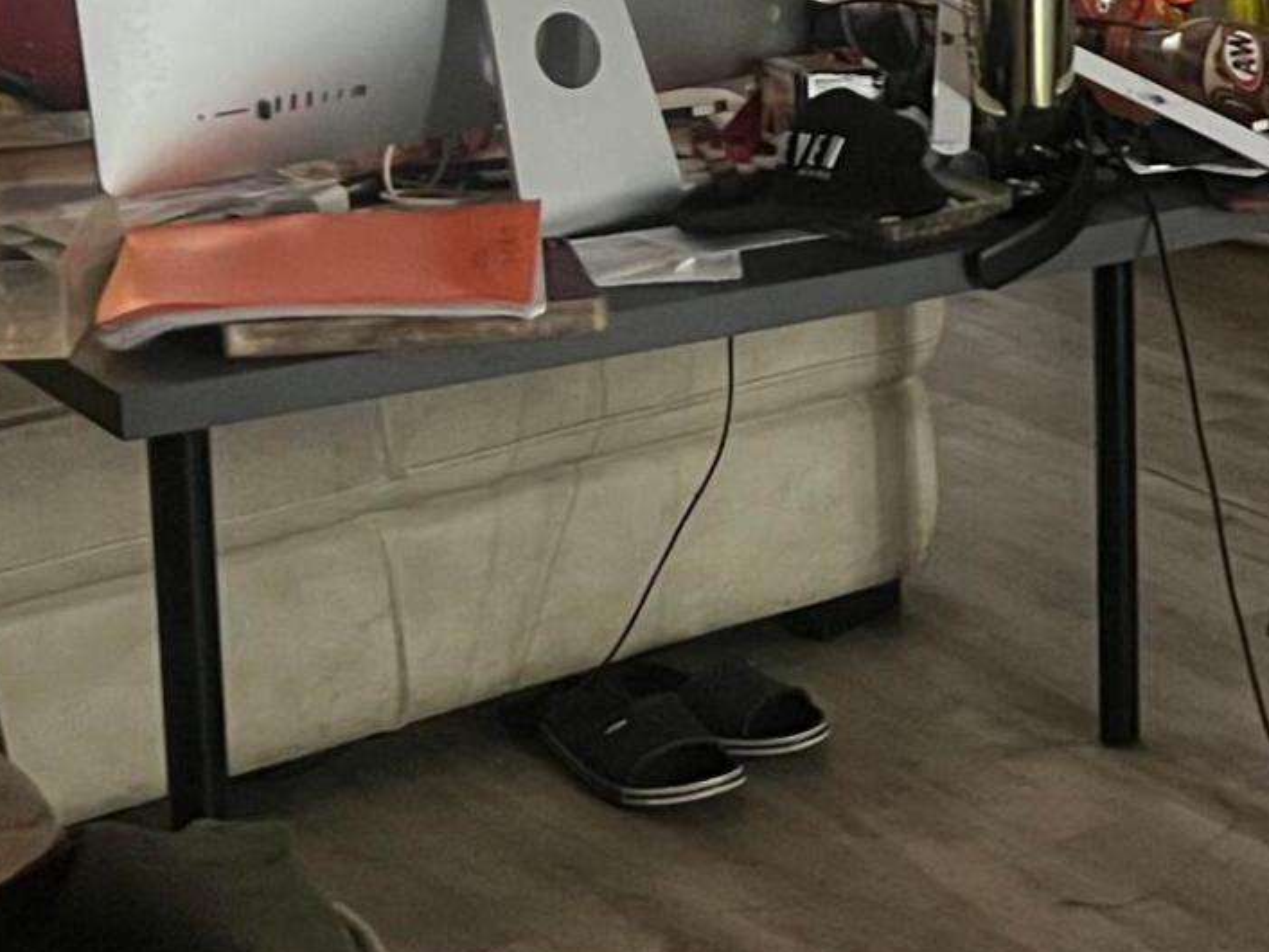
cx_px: 1713
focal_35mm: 106
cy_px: 300
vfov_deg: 13.9
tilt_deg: -17.3
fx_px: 3887
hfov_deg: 17.3
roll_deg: -2.0
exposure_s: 1/30
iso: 800
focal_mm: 5.7
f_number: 1.5
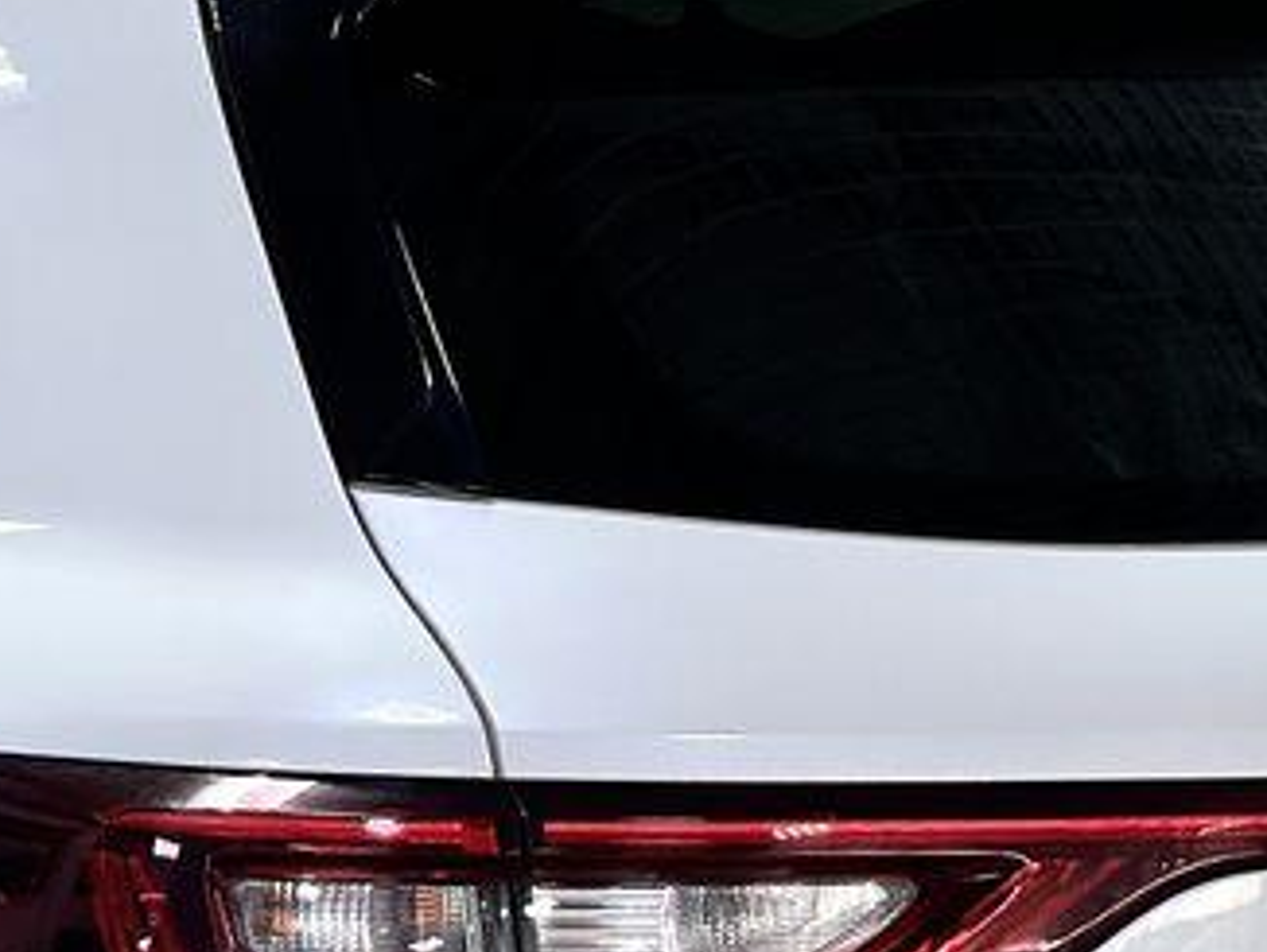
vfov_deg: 7.0
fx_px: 7765
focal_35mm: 212
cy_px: 769
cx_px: 0
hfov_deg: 9.3
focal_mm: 6.86
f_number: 1.78
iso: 80
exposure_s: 1/100
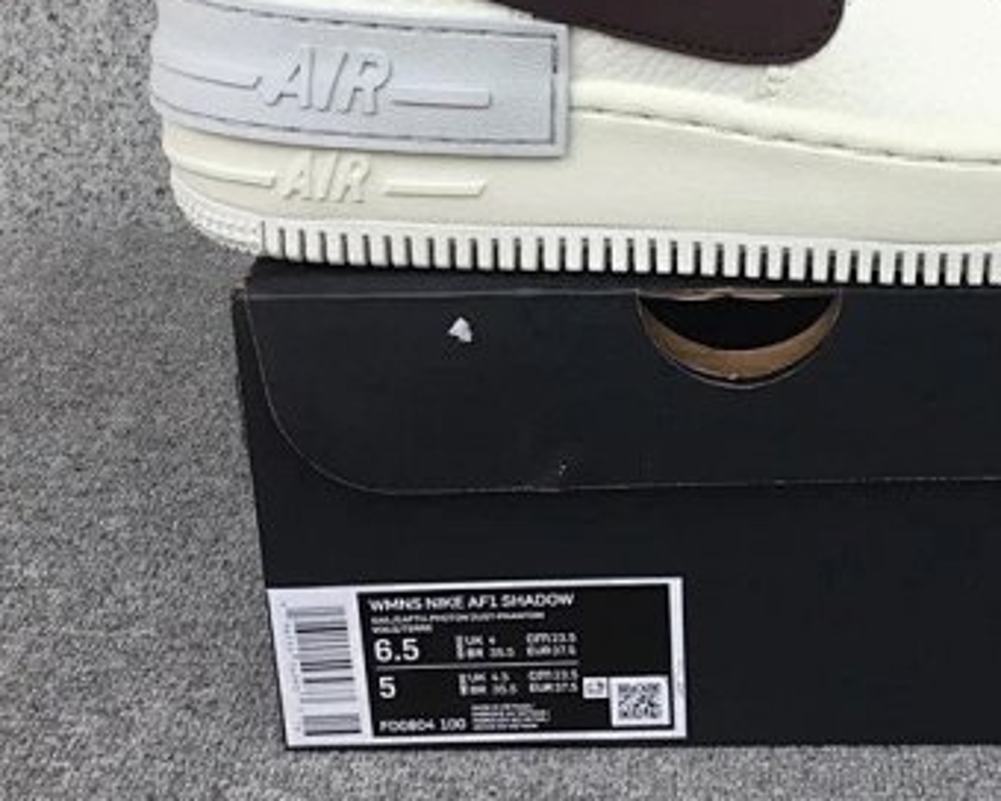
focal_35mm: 57
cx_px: 771
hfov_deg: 32.3
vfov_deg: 26.3
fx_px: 1689
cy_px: 194
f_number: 2.4
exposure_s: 1/191
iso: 25
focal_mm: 3.3
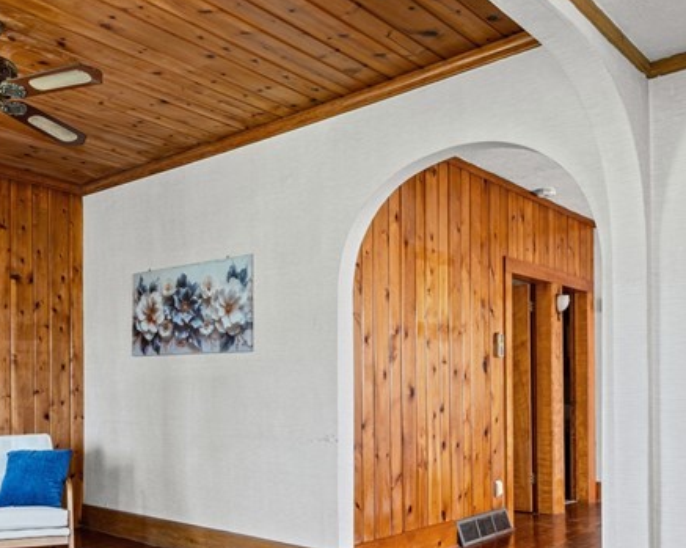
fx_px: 710
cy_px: 400
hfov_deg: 51.1
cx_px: 259
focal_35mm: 35
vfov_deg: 41.2
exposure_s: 1/1.25
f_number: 9
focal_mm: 15
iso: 250
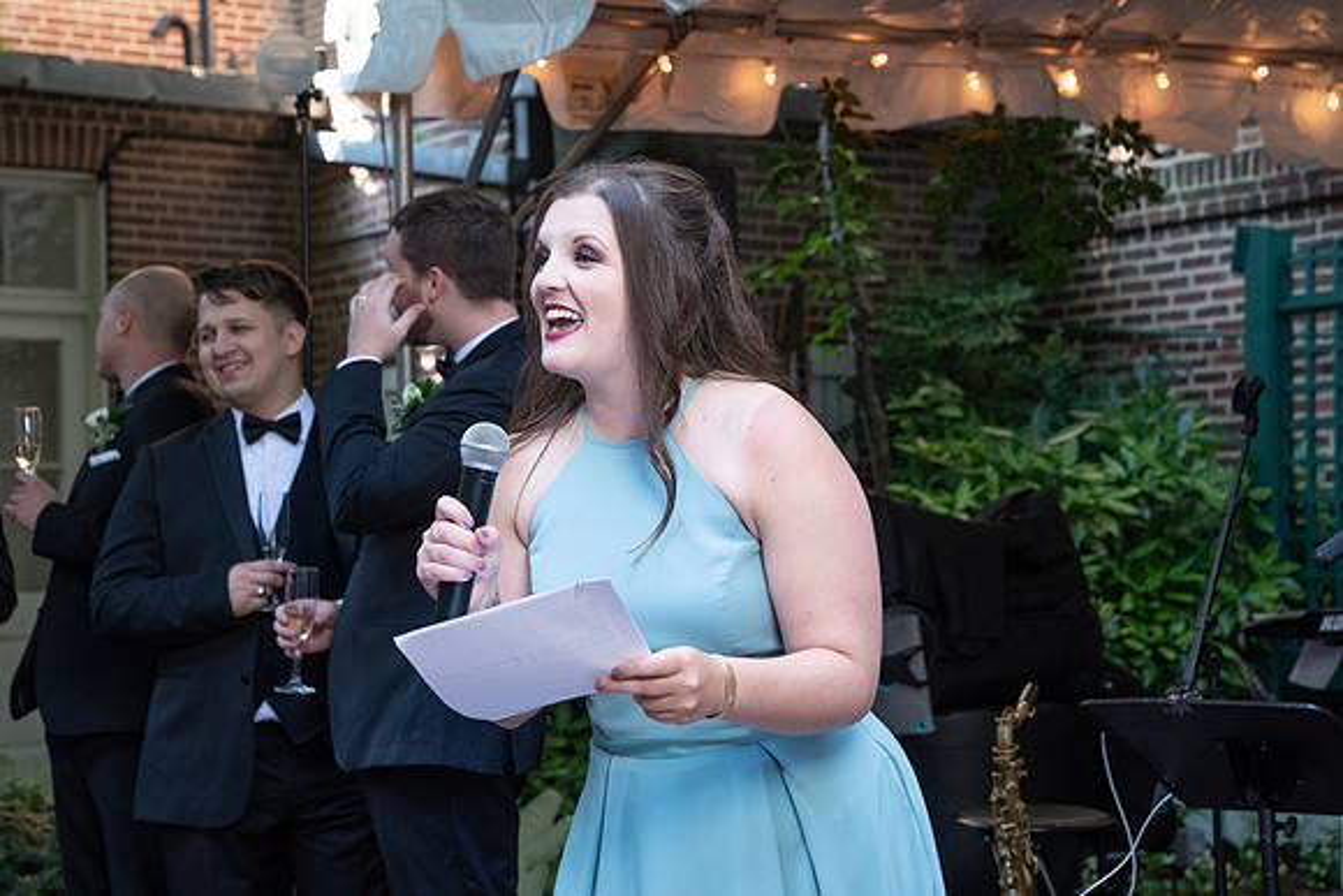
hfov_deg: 26.9
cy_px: 471
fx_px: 2806
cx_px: 652
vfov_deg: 18.1
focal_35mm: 75
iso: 1250
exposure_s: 1/250
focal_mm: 70
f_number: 5.6
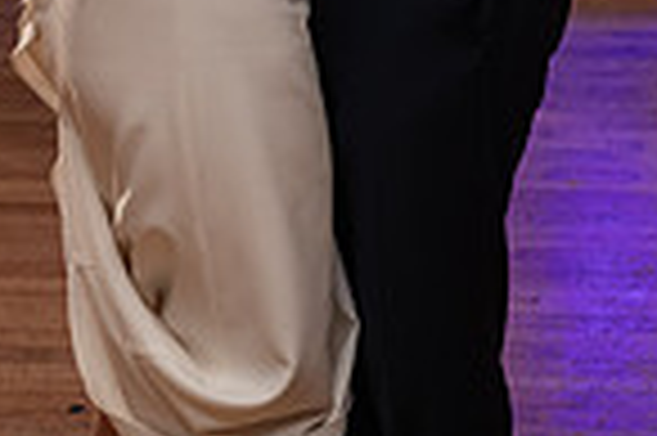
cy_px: -425
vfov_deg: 8.6
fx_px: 2753
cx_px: 405
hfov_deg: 13.6
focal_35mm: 151
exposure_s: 1/160
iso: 500
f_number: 3.5
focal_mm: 38
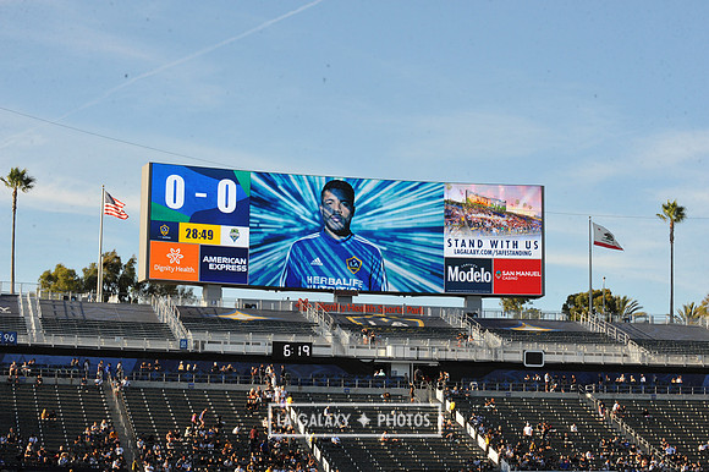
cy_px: 236
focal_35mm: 82
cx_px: 354
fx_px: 1614
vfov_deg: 16.6
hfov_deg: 24.8
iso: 1600
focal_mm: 82
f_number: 14
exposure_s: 1/800
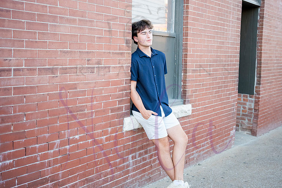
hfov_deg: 40.2
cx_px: 141
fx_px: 385
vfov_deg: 27.4
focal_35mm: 49
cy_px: 89
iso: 1800
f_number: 4
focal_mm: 44
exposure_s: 1/640
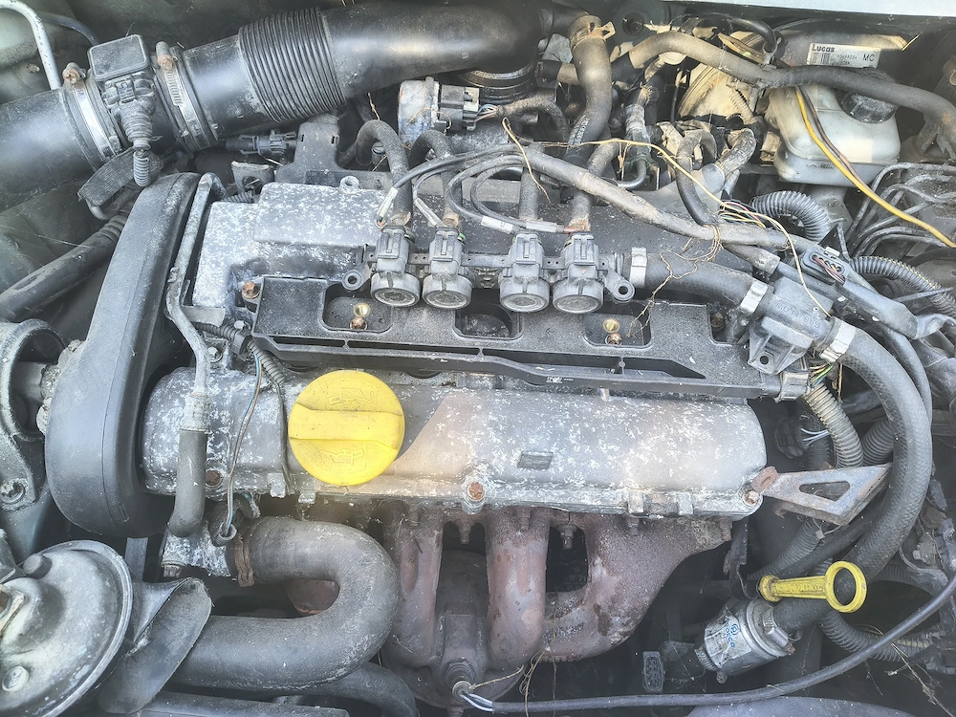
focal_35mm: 26
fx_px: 718
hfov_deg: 67.3
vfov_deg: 53.1
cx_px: 478
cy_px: 358
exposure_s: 1/100
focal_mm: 4.81
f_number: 1.8
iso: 209
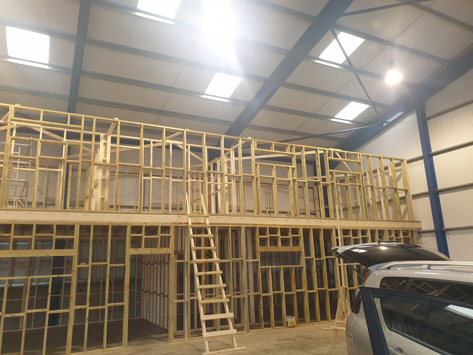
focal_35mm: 26
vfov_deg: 53.1
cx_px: 236
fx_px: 355
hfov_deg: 67.3
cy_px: 178
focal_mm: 4.3
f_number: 2.4
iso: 160
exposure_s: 1/50
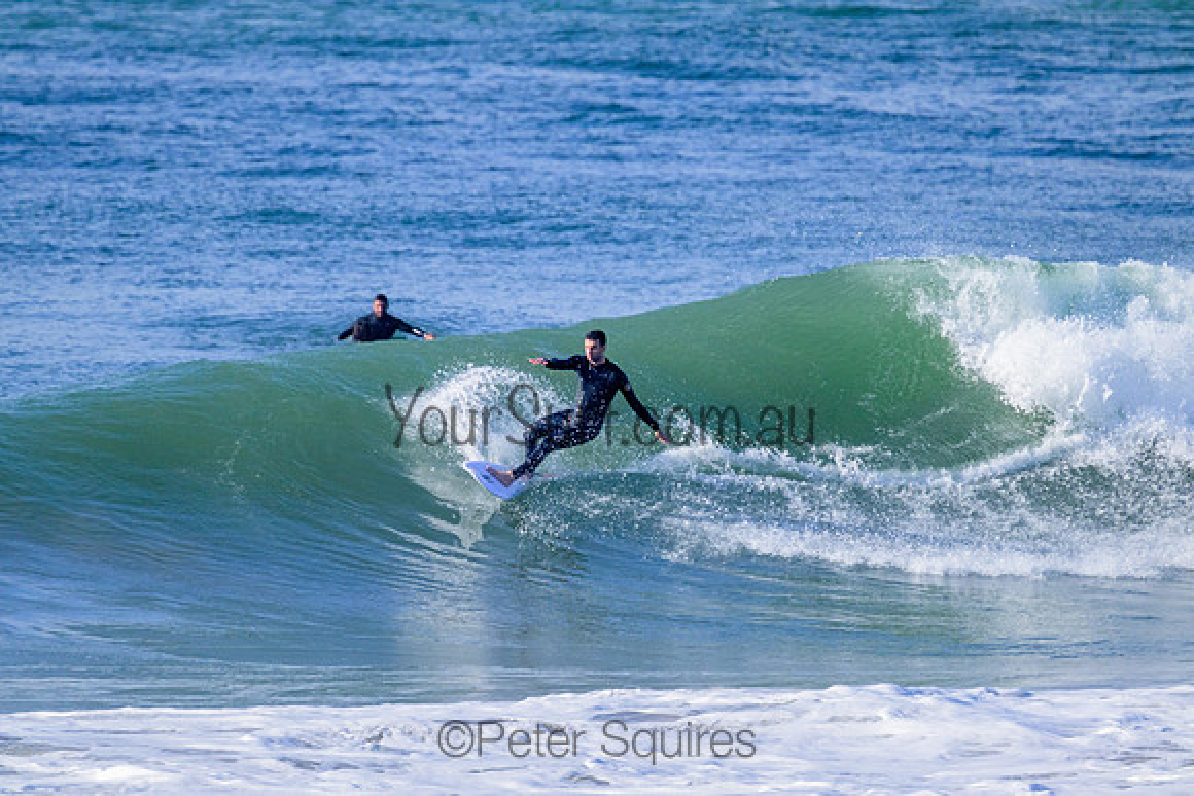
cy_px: 398
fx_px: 26538
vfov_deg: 1.7
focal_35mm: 800
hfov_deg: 2.6
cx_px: 597
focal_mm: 800
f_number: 11
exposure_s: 1/2000
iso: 1800
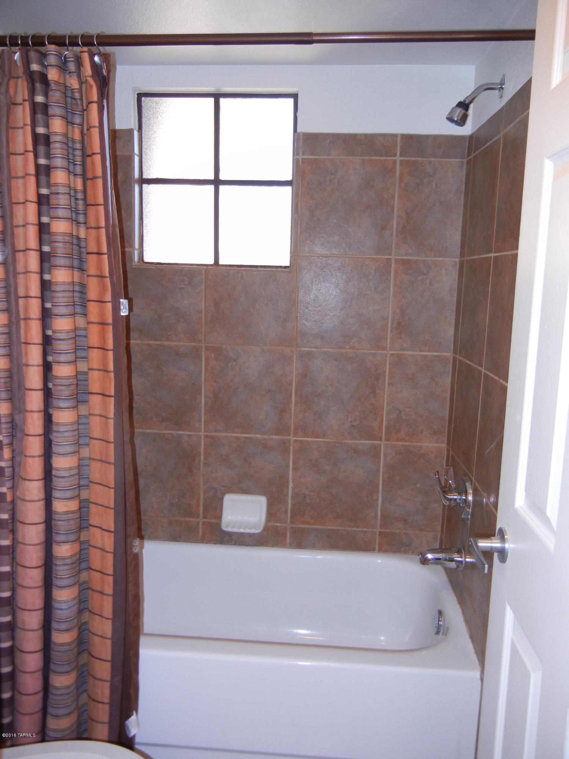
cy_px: 380
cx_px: 284
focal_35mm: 30
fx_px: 657
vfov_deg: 60.0
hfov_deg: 46.8
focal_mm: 5.4
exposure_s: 1/30
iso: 200
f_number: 3.5
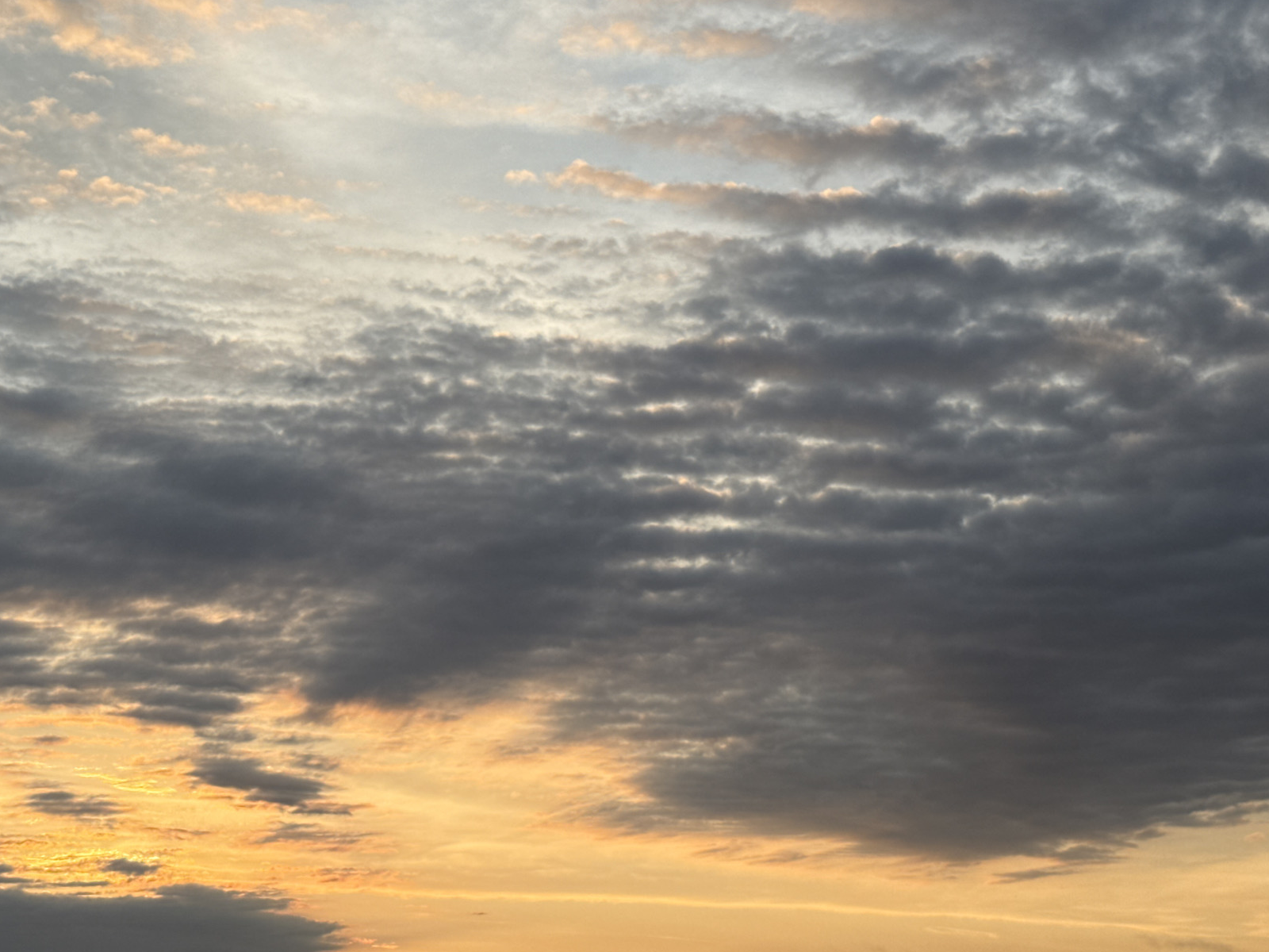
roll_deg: +0.0
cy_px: 574
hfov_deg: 32.2
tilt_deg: +12.7
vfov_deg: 24.4
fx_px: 2200
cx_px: 580
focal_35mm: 60
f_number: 1.78
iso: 64
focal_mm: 6.76
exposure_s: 1/2146
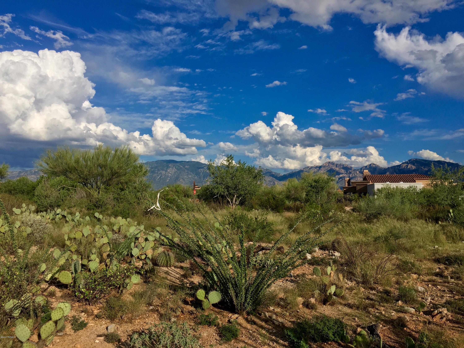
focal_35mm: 29
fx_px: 389
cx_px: 232
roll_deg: -1.1
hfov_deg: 61.7
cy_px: 174
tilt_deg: +4.9
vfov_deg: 48.2
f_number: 2.2
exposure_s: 1/2747
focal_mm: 4.15
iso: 25
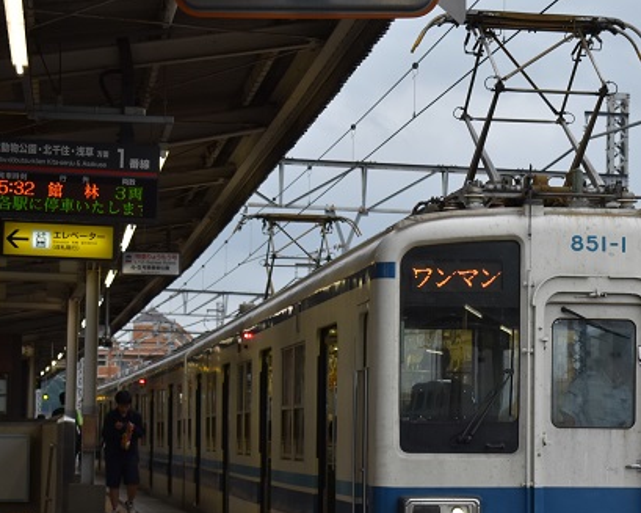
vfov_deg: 14.8
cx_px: 512
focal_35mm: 104
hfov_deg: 18.3
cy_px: 369
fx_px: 1973
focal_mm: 42
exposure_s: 1/125
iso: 400
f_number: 5.6
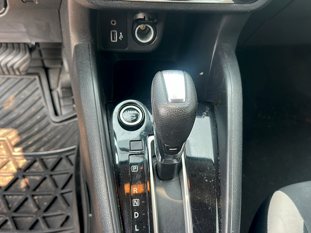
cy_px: 122
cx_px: 159
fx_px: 251
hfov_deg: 63.5
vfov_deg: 49.7
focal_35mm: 28
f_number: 1.78
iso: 80
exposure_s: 1/94
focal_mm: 6.86
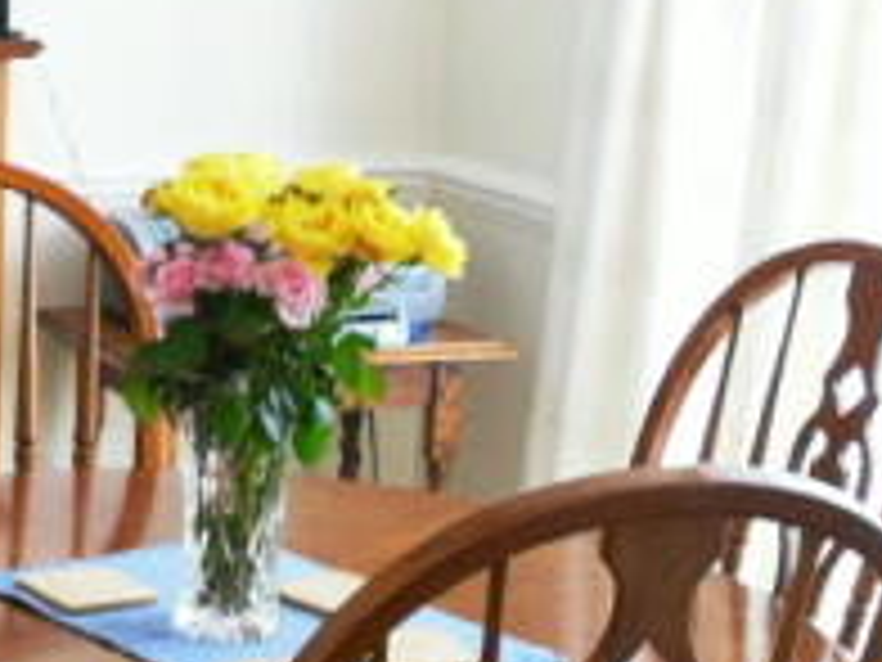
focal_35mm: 104
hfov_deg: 17.5
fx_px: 2650
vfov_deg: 14.2
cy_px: 525
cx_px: -331
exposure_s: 1/45
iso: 100
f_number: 2.8
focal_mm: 6.2
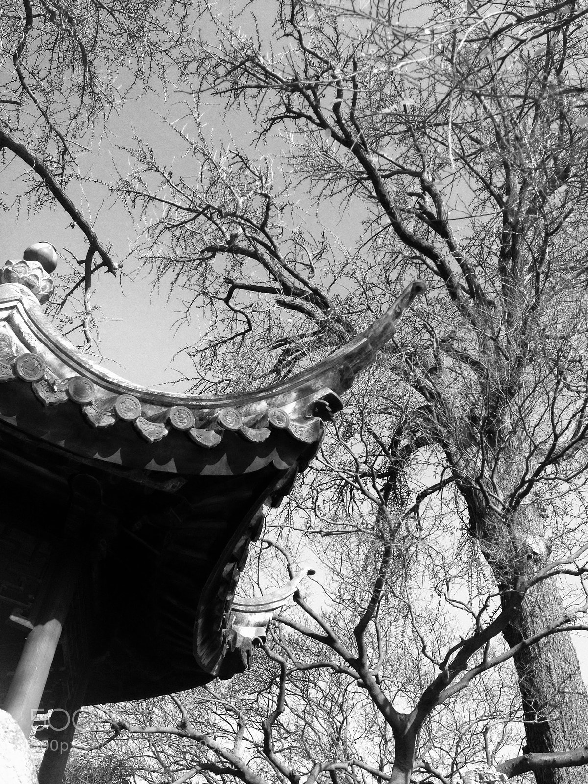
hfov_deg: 40.7
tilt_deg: +45.9
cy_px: 392
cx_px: 294
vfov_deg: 52.6
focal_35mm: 35
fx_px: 793
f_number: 2.4
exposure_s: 1/445
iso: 50
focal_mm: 4.28
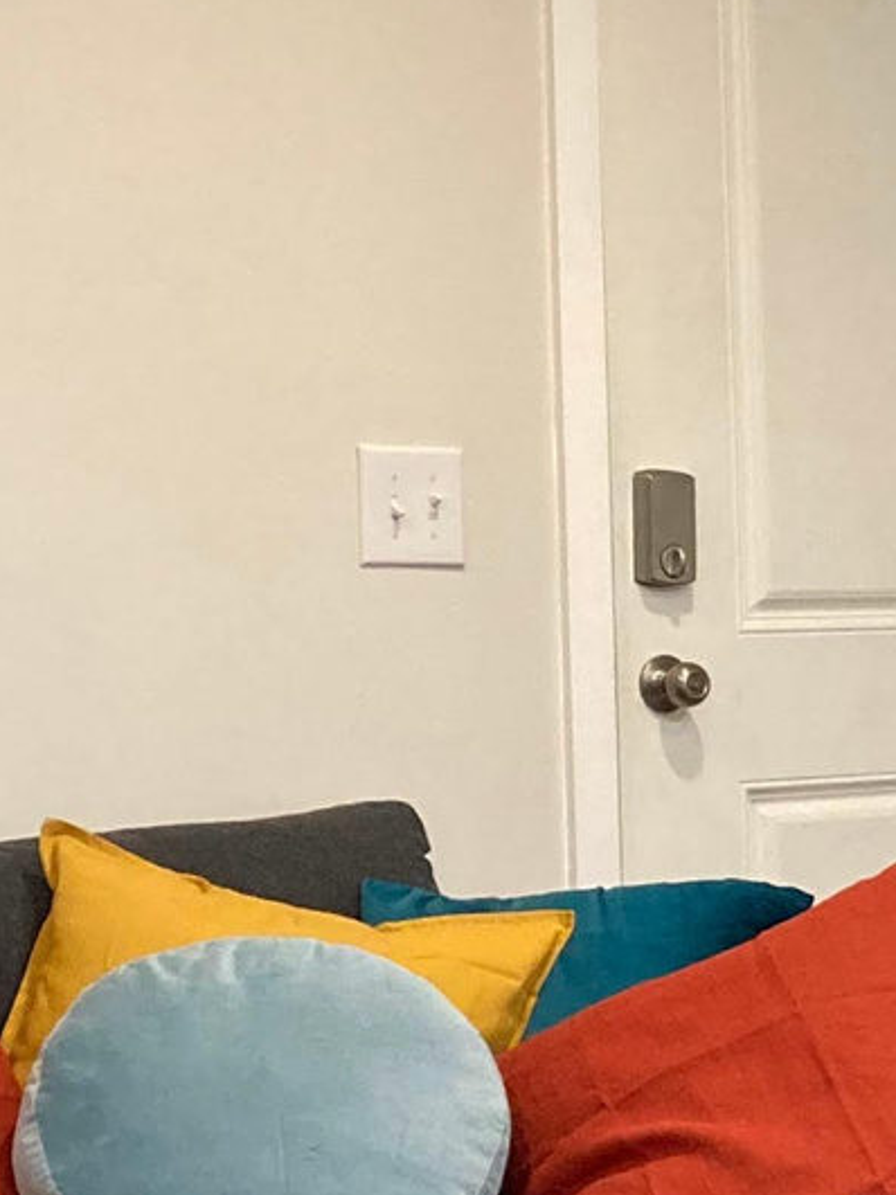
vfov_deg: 18.1
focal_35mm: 108
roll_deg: +2.0
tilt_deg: -4.1
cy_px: 887
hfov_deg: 12.4
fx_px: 3729
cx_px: 1670
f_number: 1.8
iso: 200
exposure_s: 1/60
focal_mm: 3.99
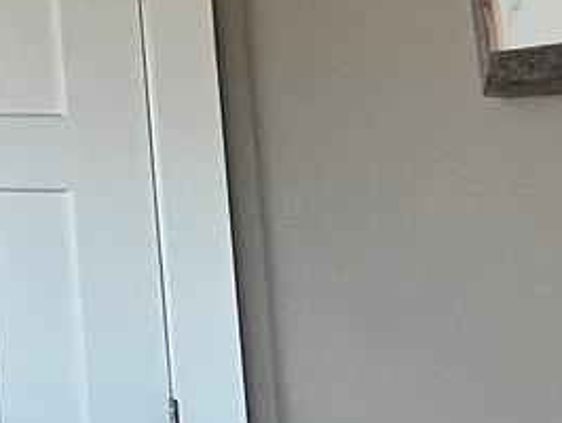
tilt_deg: +8.3
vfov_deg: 14.2
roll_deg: -0.4
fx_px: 1625
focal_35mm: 100
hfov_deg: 12.4
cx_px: -987
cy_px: -125
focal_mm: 1.57
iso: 64
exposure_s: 1/99
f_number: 1.8
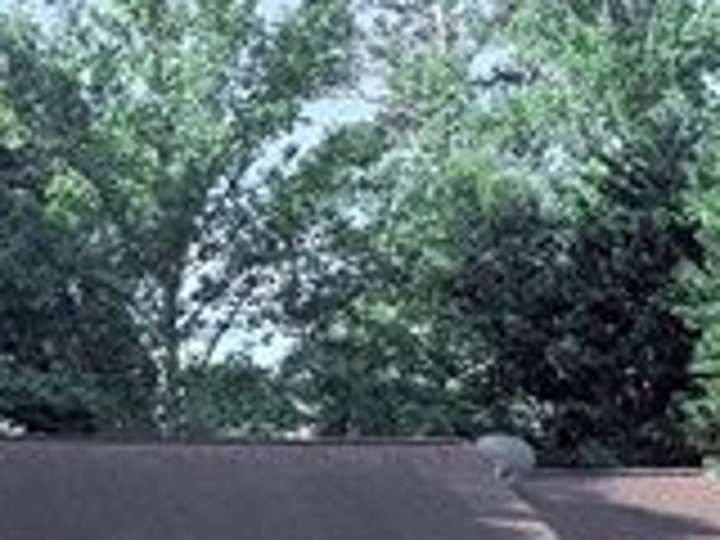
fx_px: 1560
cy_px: 803
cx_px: 198
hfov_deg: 25.7
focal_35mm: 75
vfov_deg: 17.7
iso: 80
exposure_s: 1/2445
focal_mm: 6.76
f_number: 1.78
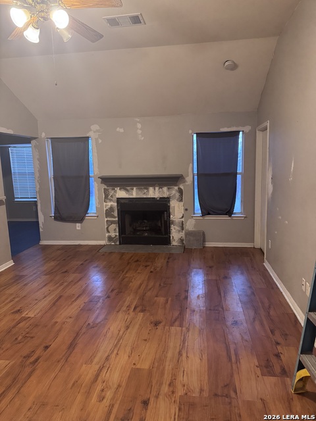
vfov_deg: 71.6
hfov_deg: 56.8
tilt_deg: -7.1
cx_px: 158
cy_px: 210
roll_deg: +2.8
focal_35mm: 24
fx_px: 292
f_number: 1.78
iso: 640
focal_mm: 6.76
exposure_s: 1/60
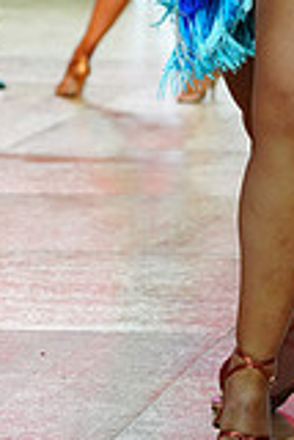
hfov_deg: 4.7
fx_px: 3545
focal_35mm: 290
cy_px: -173
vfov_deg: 7.0
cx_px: 427
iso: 1250
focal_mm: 80
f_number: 4
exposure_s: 1/400
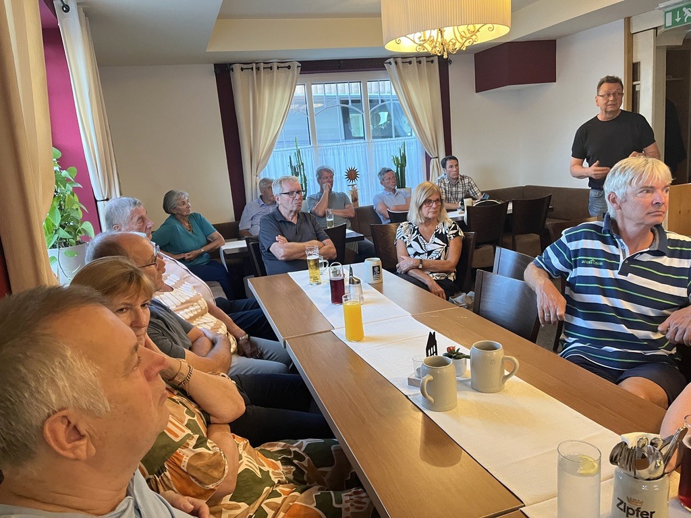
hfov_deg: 67.3
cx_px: 346
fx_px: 519
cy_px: 259
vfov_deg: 53.1
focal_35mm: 26
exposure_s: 1/50
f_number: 1.6
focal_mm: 5.1
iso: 500
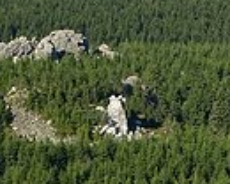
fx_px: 1390
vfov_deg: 7.4
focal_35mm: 204
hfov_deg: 9.1
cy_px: -88
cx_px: 403
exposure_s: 1/200
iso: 100
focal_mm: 21
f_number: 8
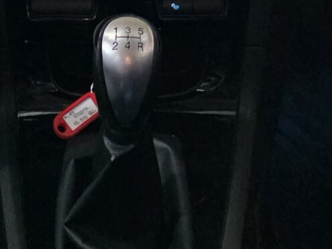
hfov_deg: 16.5
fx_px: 1141
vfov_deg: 11.1
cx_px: 129
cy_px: -272
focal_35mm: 119
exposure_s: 1/120
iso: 2000
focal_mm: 6.3
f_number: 1.7
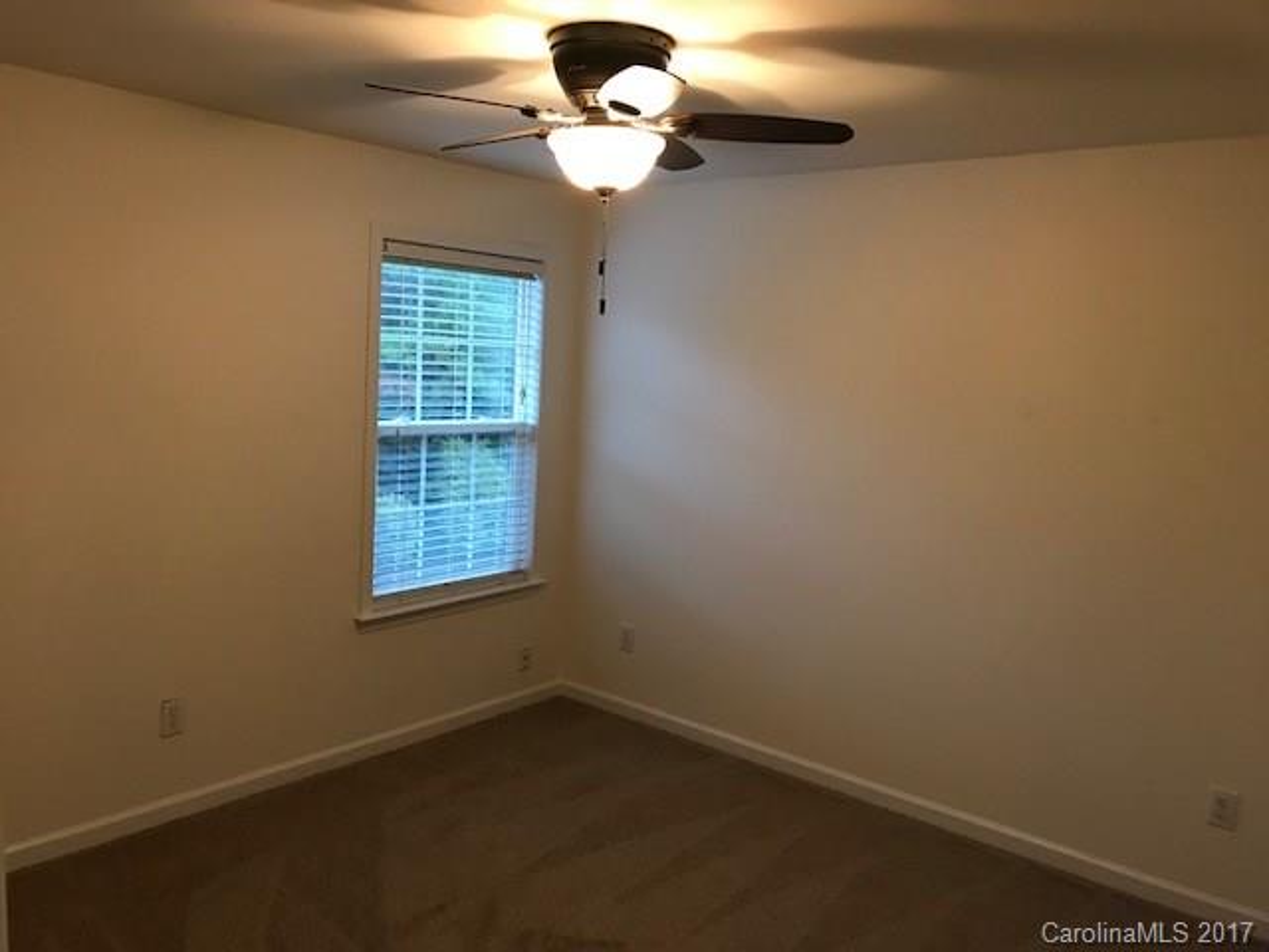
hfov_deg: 63.4
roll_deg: -2.2
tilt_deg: -7.2
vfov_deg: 49.7
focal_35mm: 28
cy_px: 476
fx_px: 1026
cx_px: 634
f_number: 1.8
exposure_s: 1/15
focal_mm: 3.99
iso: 64
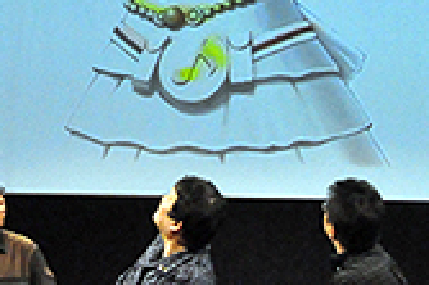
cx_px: 195
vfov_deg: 6.7
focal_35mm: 202
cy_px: -90
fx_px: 2405
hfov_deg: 10.2
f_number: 7.1
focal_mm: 44
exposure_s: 1/200
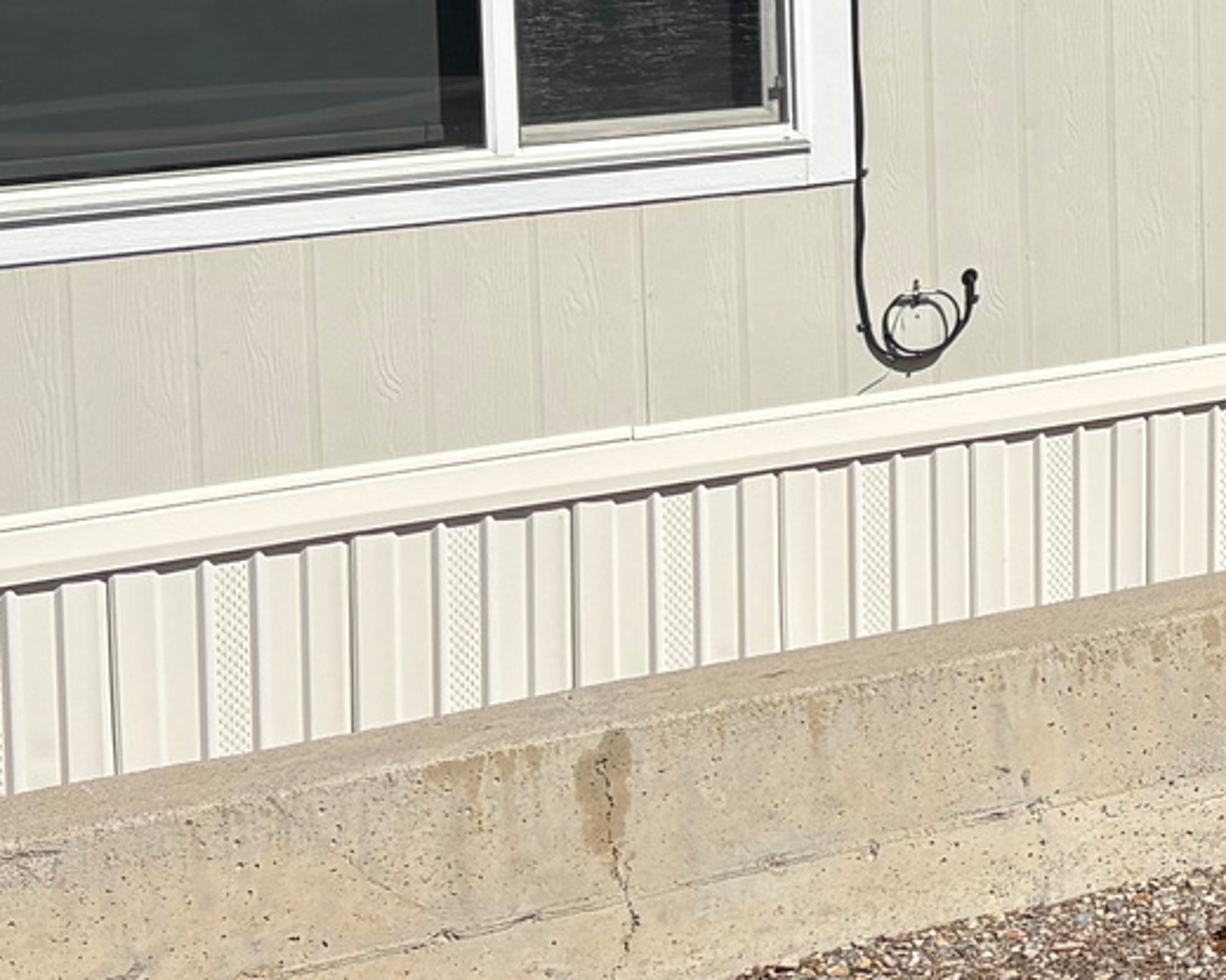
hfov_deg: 16.3
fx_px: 3628
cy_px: -57
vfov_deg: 15.1
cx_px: 2174
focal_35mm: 100
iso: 50
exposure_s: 1/6993
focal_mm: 5.96
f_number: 1.6
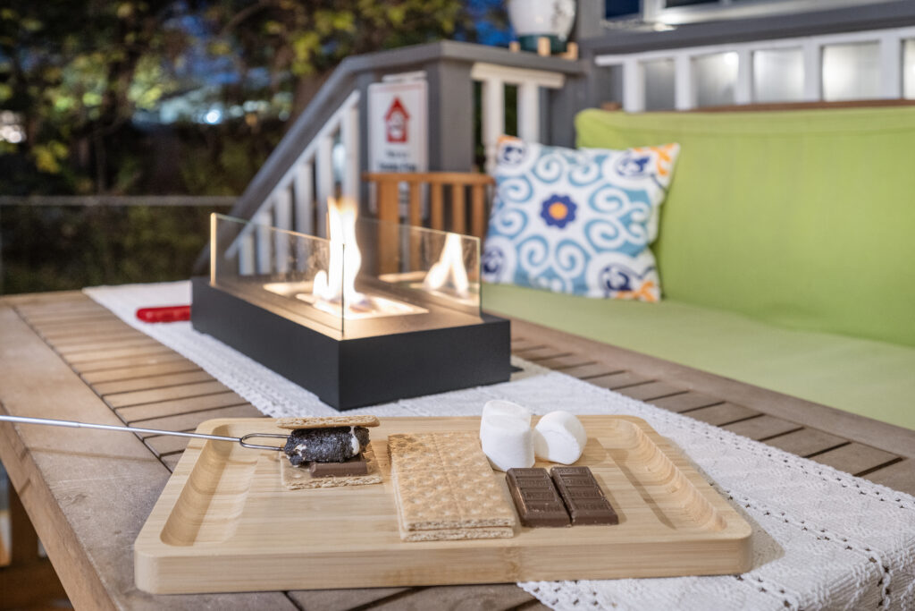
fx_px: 763
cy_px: 306
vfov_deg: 43.6
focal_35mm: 30
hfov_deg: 61.9
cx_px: 458
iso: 400
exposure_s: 1/3
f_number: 4
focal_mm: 30
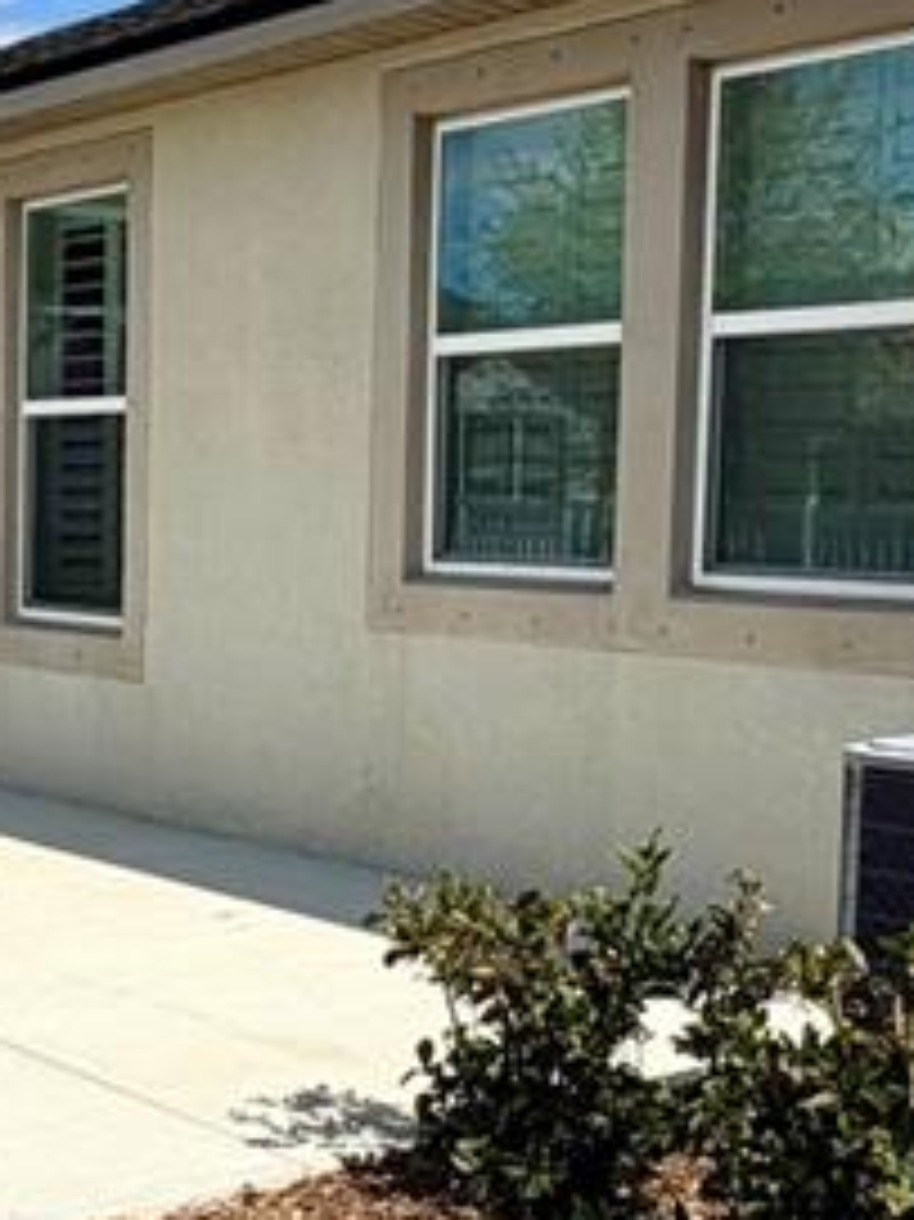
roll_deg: -0.6
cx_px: 54
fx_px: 2184
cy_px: 720
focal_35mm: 62
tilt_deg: -4.9
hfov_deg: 22.9
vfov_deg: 31.1
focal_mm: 2.22
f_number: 2.2
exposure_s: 1/1189
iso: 20
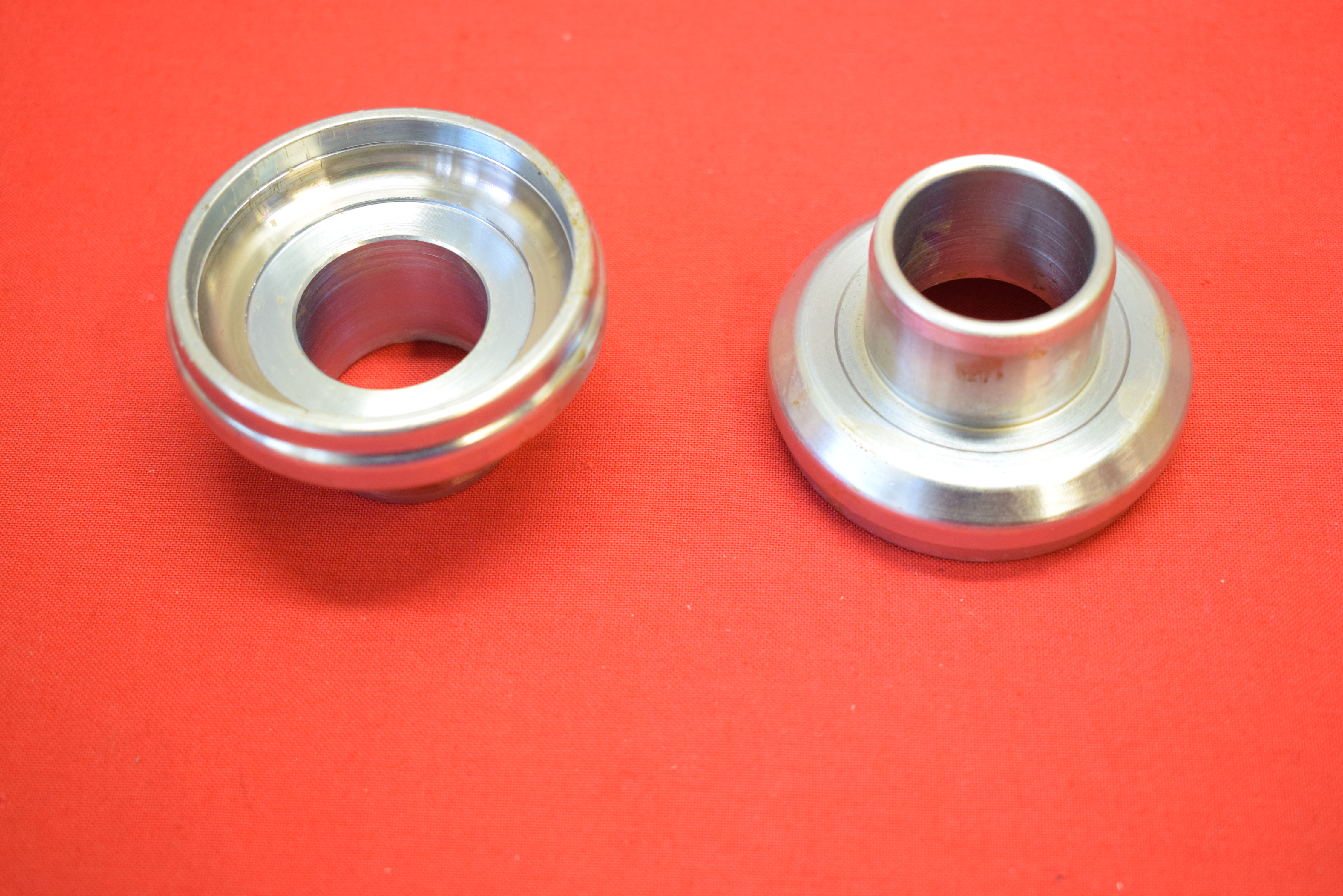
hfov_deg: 35.0
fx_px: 2127
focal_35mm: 57
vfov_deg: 23.8
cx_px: 672
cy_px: 448
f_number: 5
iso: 1250
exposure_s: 1/60
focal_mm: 38
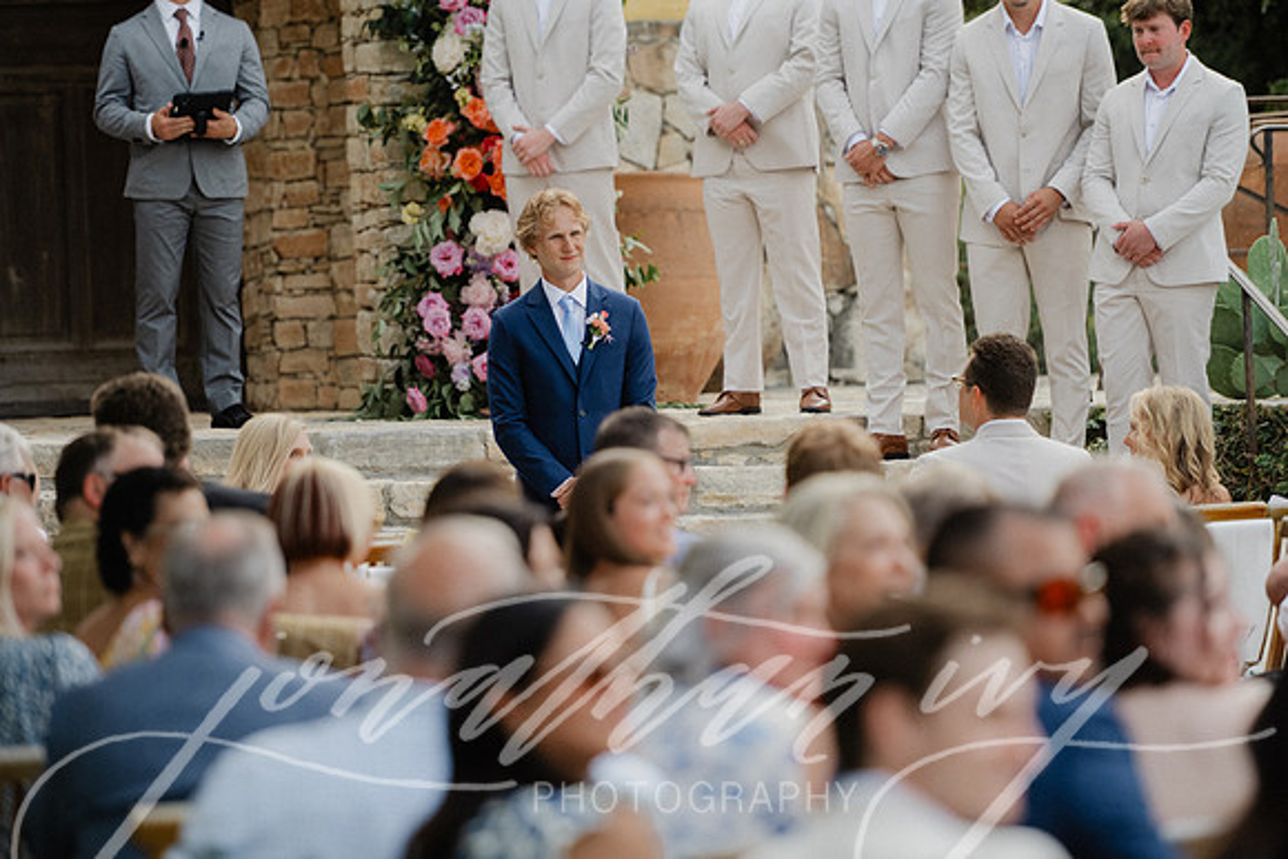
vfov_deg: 7.6
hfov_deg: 11.4
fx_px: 6441
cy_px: 430
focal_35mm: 180
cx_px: 644
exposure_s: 1/2000
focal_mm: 180
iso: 560
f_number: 2.8
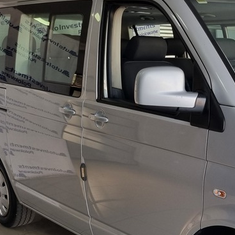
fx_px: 492
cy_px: 180
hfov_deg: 25.2
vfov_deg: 26.5
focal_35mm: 64
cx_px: 252
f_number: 1.8
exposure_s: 1/100
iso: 64
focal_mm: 5.4
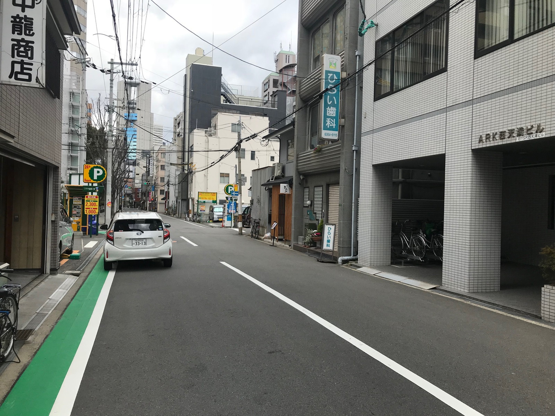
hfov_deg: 63.4
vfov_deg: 49.7
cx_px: 278
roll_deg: -1.5
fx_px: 449
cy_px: 208
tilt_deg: +0.5
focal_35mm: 28
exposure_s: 1/1053
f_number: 1.8
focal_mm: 3.99
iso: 20
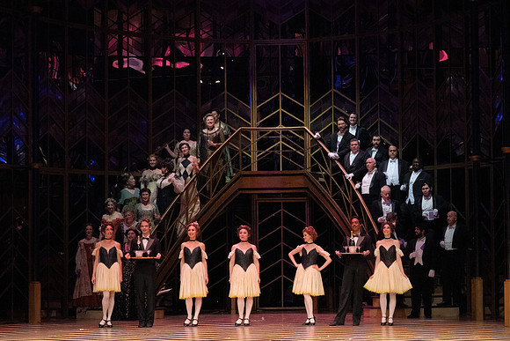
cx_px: 255
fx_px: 1530
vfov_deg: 12.7
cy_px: 170
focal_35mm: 108
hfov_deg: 18.9
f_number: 14
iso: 12800
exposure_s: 1/400
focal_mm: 108
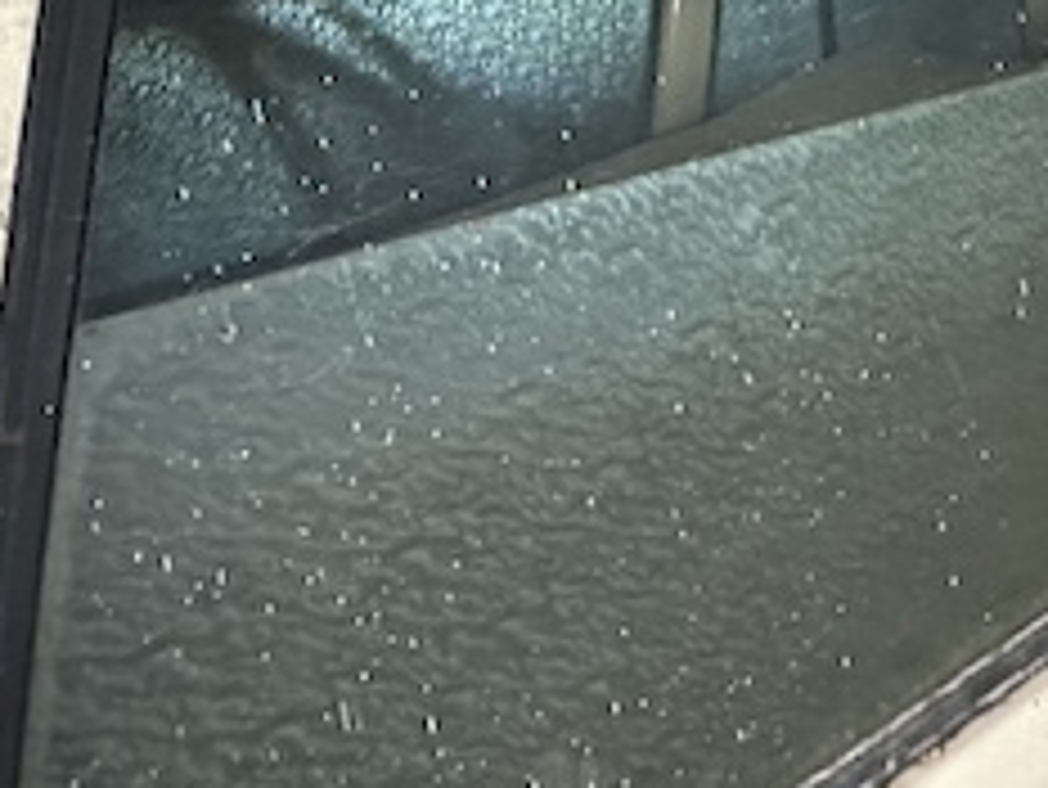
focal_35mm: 48
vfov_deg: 29.7
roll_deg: +1.8
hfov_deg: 33.7
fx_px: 1454
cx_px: 1192
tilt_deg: -14.4
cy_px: 171
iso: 1250
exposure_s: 1/38
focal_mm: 2.22
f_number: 2.2
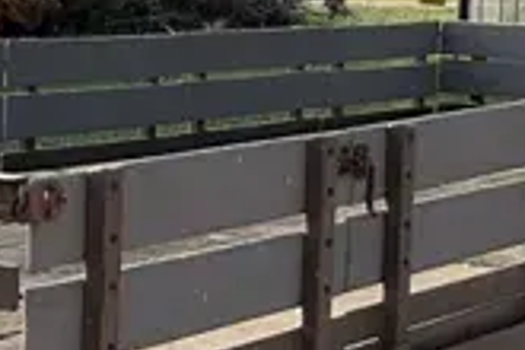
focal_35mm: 175
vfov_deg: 7.8
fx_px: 2552
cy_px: 379
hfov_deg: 11.6
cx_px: 3
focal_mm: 3
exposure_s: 1/1144
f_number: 1.8
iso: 25
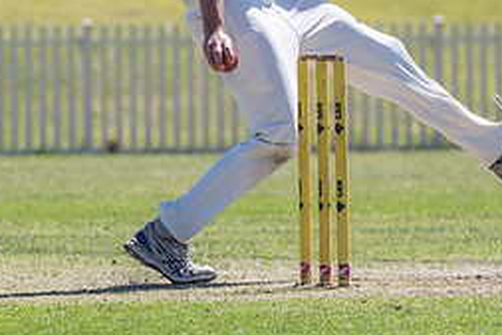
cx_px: 327
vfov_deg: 1.0
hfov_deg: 1.5
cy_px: -10
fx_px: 19491
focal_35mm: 1397
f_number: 7.1
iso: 500
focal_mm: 350
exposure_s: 1/3200
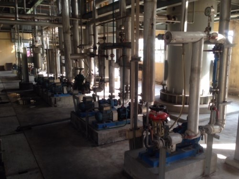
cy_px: 90
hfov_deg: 55.4
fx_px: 228
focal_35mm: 33
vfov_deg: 42.9
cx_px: 120
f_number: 2.4
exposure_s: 1/30
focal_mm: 4.13
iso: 64
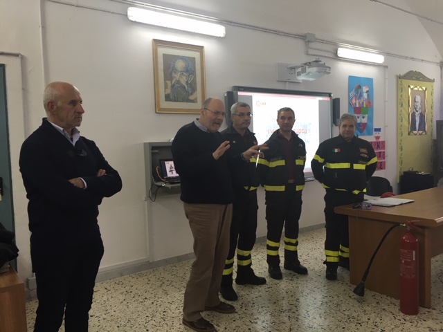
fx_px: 371
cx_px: 222
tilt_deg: -3.8
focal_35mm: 29
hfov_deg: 61.7
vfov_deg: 48.2
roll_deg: +1.9
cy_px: 166
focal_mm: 4.15
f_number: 2.2
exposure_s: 1/33
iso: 64
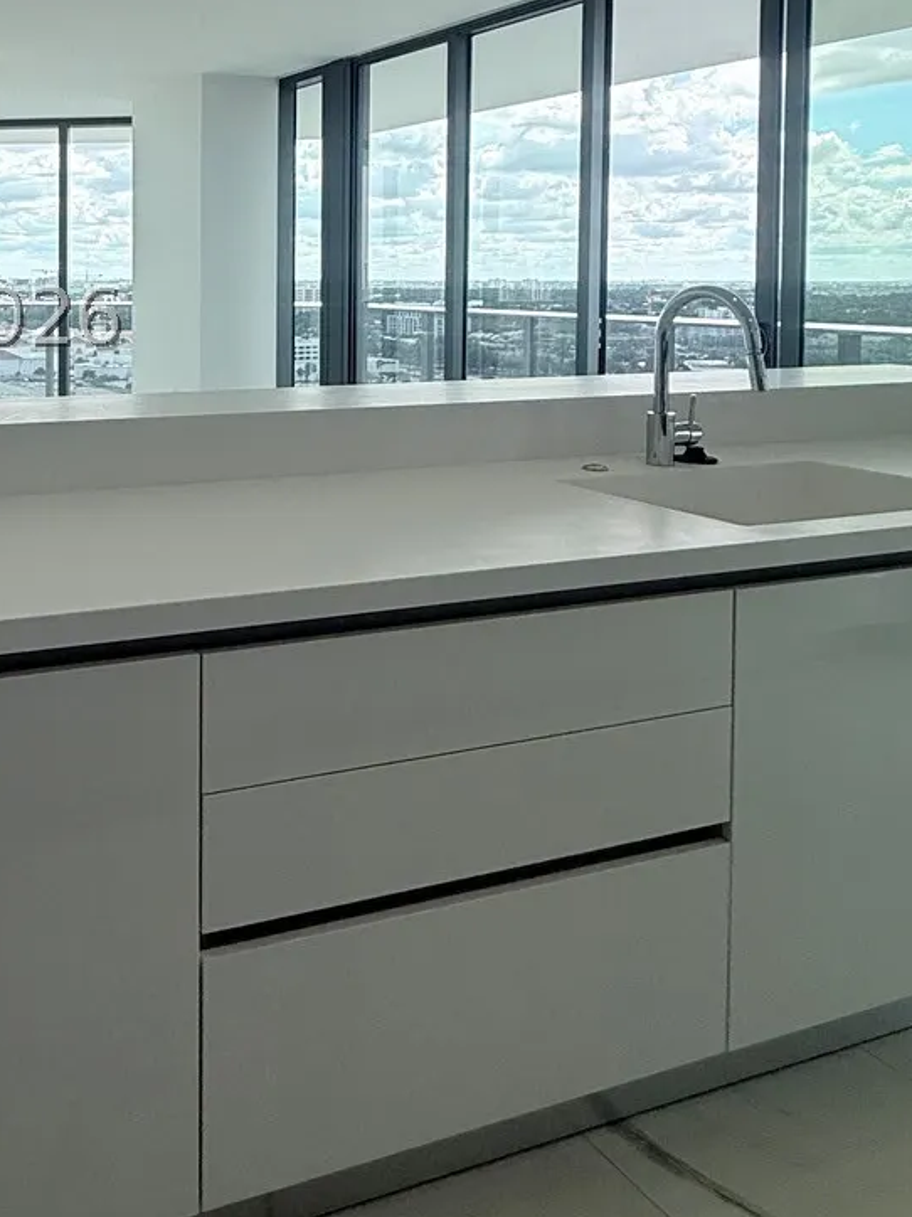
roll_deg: -0.3
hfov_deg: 40.4
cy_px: 316
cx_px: 22
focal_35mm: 31
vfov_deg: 55.8
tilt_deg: -0.5
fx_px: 1089
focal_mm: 2.22
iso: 64
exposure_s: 1/789
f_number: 2.2
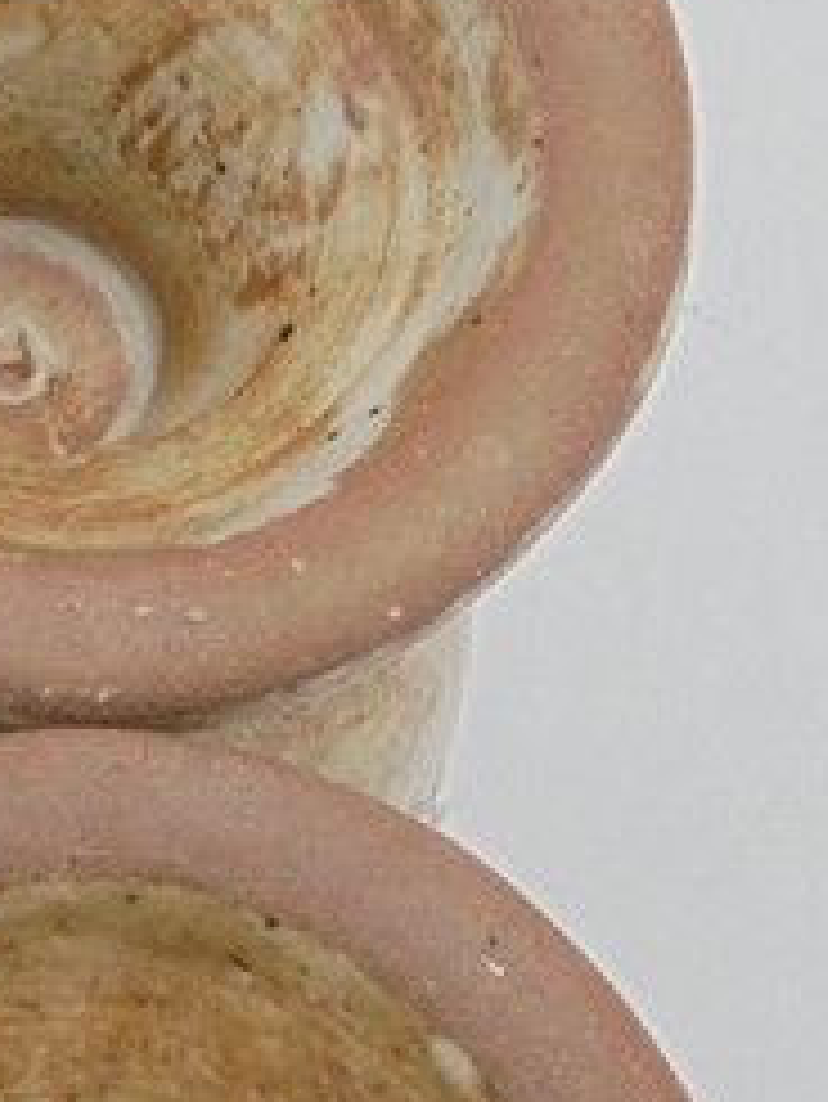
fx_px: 5035
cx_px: -560
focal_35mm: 158
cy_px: 949
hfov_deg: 9.1
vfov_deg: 12.4
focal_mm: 7.8
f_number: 4.5
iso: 100
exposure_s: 1/30
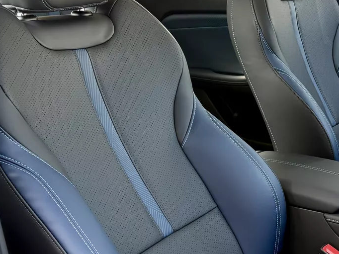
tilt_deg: -18.6
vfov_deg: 24.0
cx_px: 289
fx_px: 597
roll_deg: +0.3
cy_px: 142
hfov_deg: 30.6
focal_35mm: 61
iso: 125
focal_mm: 5.96
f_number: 1.6
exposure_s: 1/242
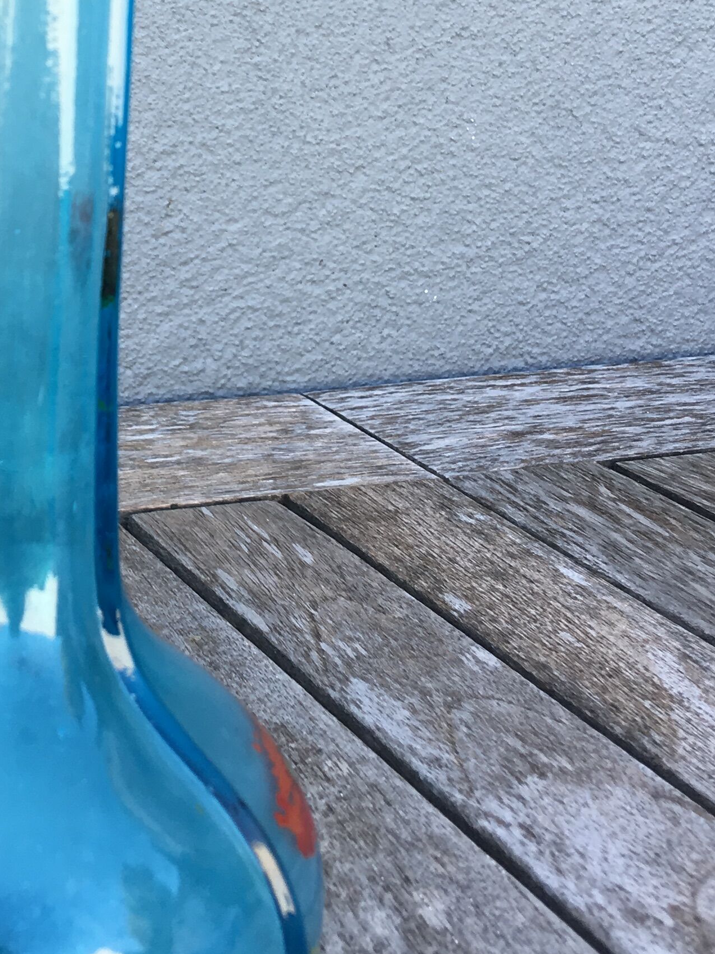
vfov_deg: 27.4
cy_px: 152
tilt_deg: -8.6
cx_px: 12
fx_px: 1901
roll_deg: -2.2
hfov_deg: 20.7
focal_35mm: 69
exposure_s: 1/100
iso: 25
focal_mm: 4.15
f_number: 2.2
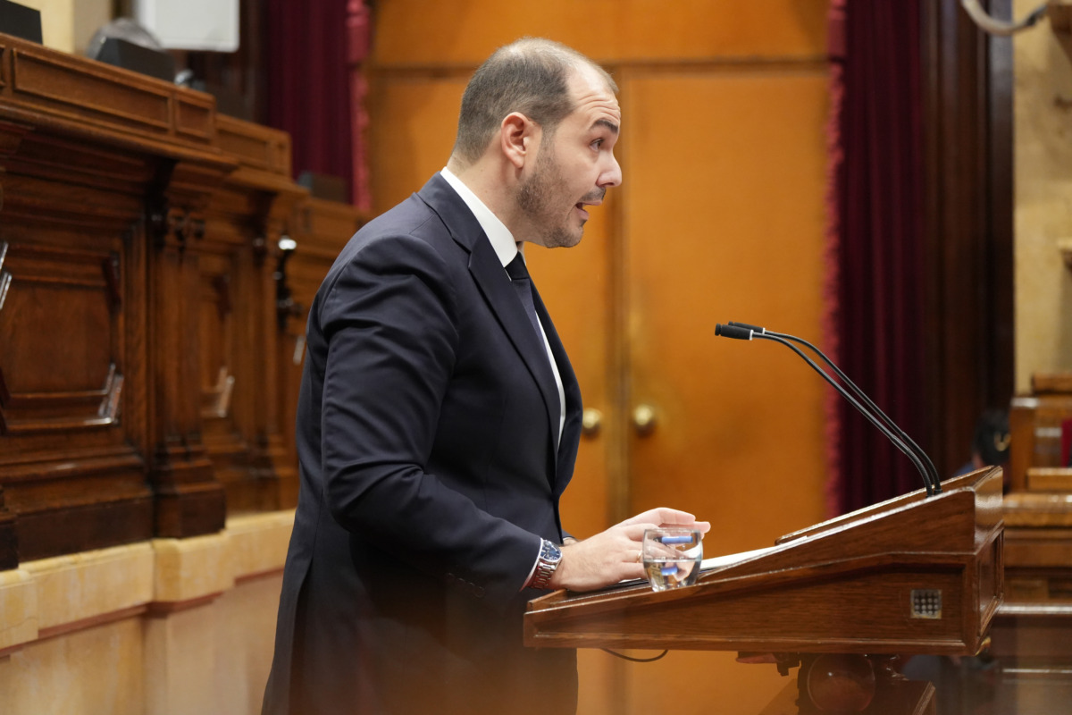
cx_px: 536
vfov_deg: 11.8
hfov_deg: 17.6
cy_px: 358
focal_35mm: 116
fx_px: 3454
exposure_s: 1/160
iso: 4000
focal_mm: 116
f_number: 4
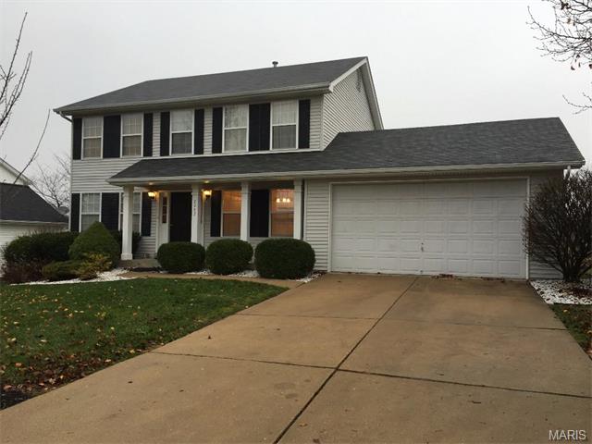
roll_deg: -1.0
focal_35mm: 29
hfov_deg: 61.7
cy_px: 222
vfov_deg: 48.2
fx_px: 496
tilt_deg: +1.8
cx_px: 296
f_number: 2.2
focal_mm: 4.15
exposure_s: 1/120
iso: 32
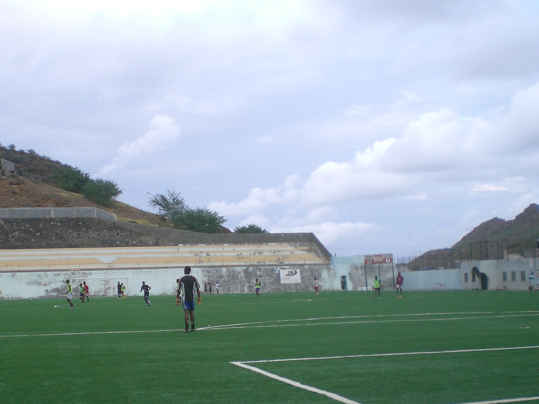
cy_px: 282
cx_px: 187
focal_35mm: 54
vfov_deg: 26.8
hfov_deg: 35.3
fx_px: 841
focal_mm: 6.3
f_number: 3.1
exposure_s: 1/60
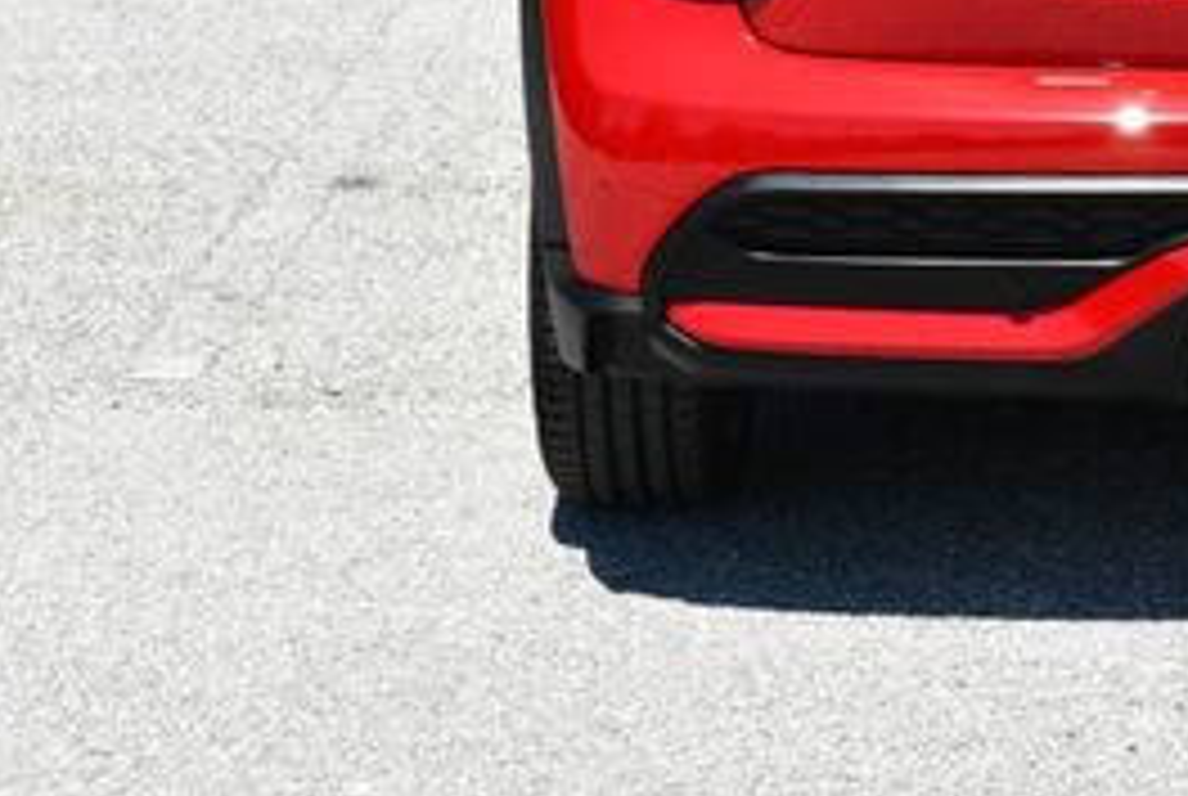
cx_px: 1242
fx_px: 5124
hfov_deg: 13.0
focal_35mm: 155
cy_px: -99
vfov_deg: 8.8
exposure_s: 1/250
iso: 125
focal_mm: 32
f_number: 8
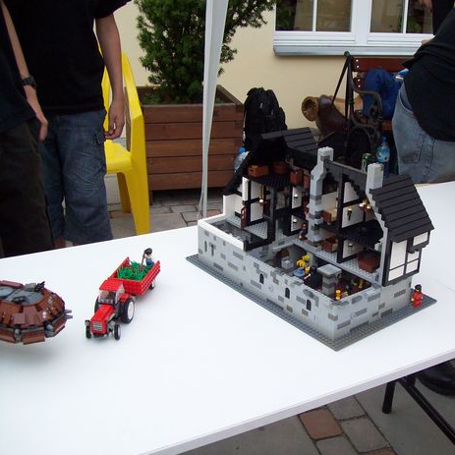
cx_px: 312
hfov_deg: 37.8
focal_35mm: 44
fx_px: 654
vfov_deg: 38.3
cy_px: 221
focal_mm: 6
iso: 80
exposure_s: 1/557
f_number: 2.7
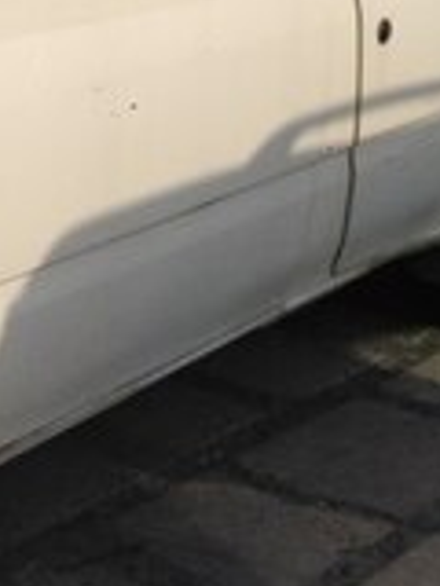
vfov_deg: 18.5
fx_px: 1729
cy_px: -59
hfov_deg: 14.4
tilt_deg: -7.5
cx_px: 88
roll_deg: -1.0
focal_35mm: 102
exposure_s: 1/3390
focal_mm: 4.12
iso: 50
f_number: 2.4
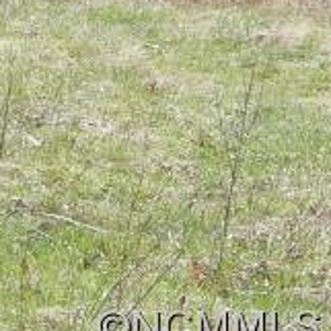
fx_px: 4446
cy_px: -74
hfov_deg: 4.2
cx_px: -245
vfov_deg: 4.3
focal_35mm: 411
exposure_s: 1/256
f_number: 6.3
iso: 160
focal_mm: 23
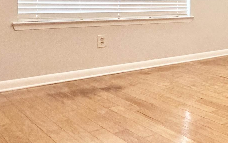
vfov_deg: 24.5
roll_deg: -0.8
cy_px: -3
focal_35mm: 50
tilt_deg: +0.6
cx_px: 329
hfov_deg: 28.6
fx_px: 311
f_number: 2.2
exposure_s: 1/120
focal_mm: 2.22
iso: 250
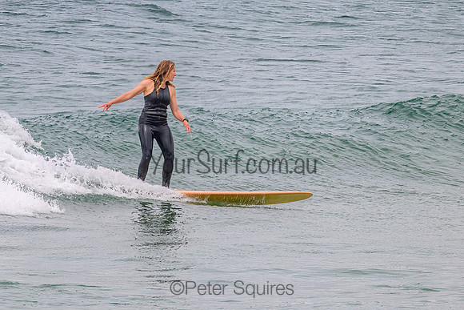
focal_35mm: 1090
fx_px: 14055
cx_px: 215
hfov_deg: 1.9
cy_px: 99
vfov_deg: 1.3
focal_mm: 800
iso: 800
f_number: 11
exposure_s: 1/2000
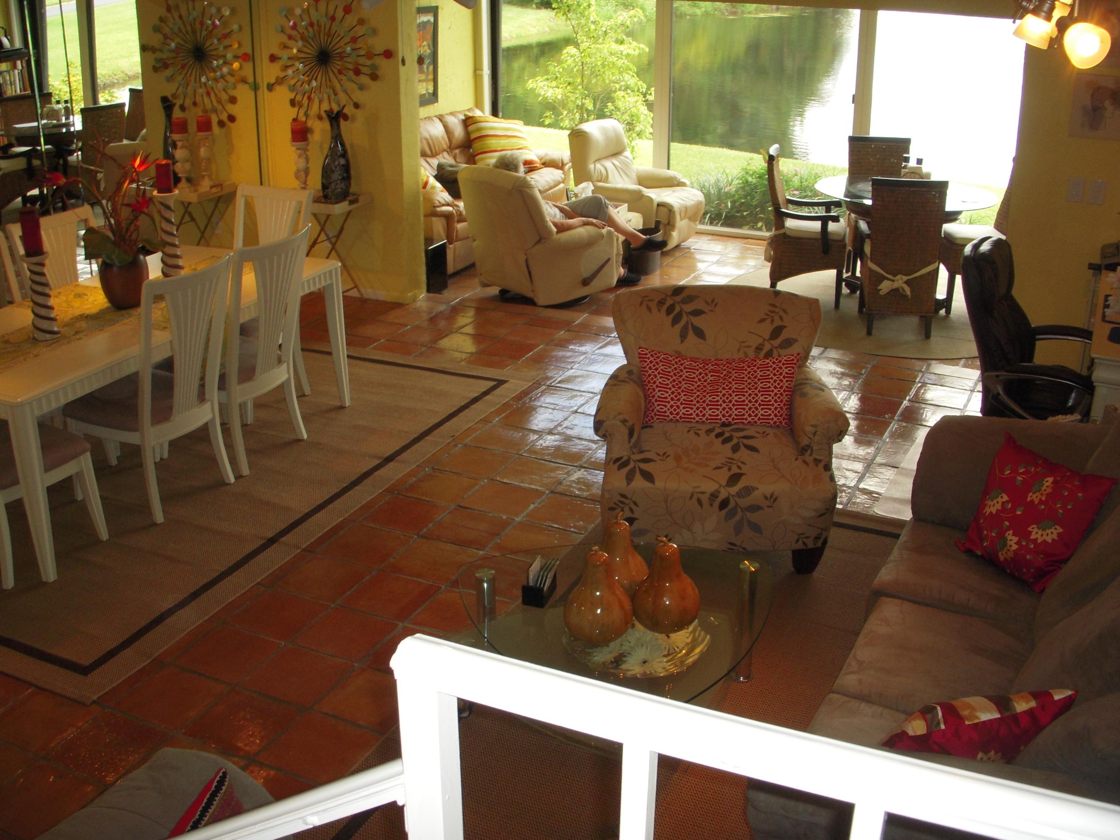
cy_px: 420
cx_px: 560
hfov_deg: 49.0
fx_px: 1229
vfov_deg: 37.7
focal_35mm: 38
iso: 160
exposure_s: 1/50
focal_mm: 6.3
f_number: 3.3
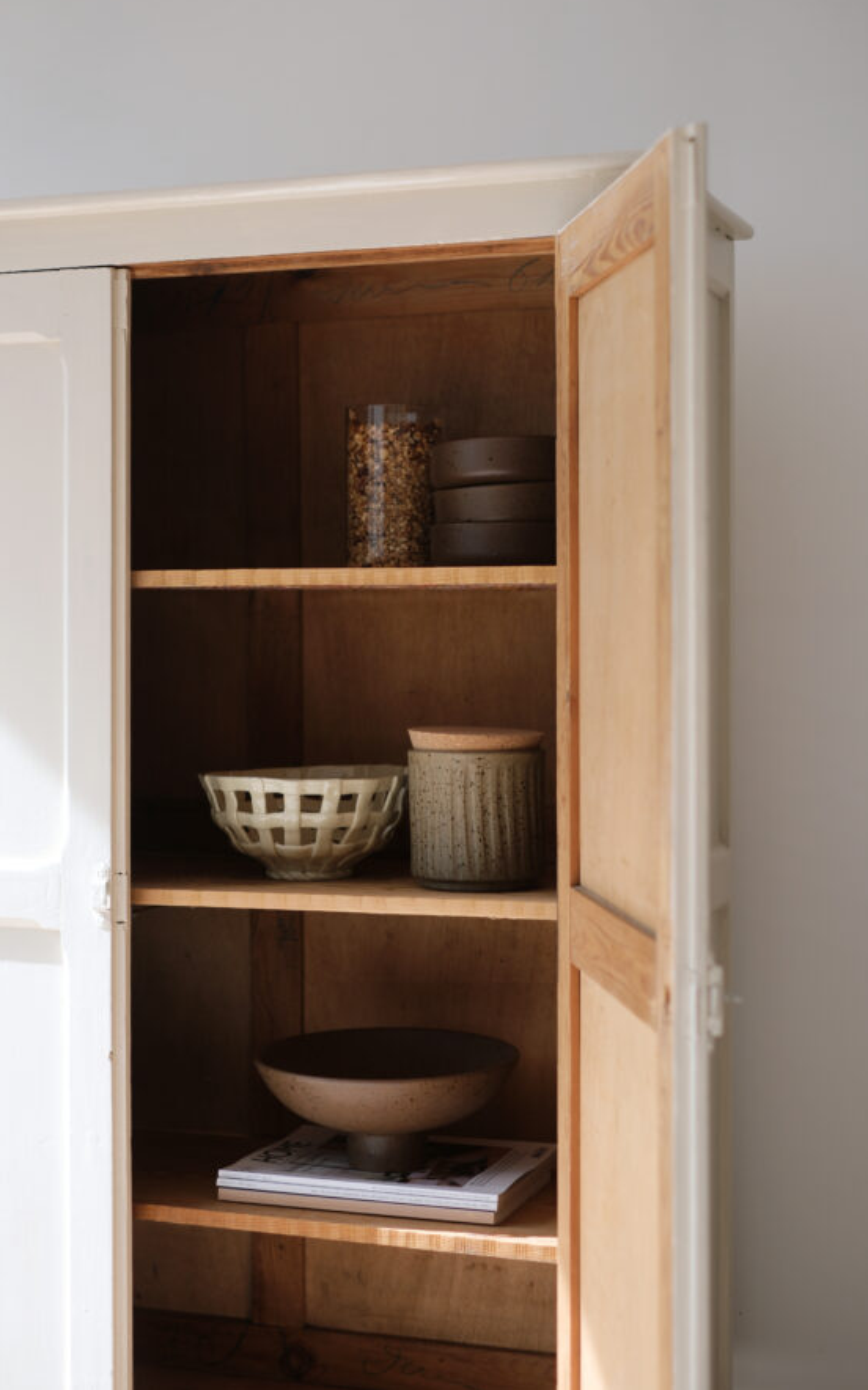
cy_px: 684
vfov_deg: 36.9
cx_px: 406
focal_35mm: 55
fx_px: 2083
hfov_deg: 23.5
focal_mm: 35
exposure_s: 1/210
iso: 125
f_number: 2.8
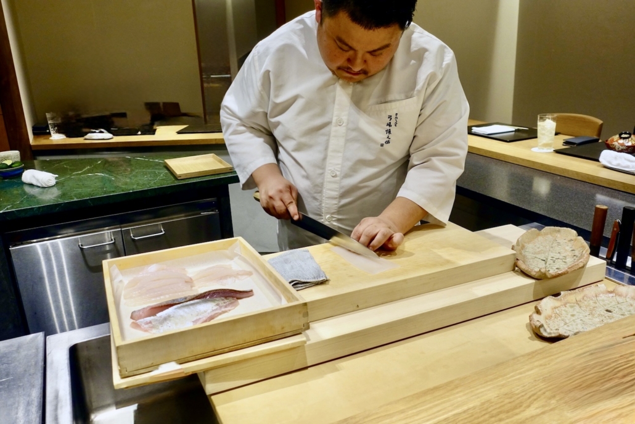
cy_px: 212
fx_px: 547
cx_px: 318
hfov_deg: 60.3
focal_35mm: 31
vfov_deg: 42.3
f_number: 2.5
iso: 400
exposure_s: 1/40
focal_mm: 11.45
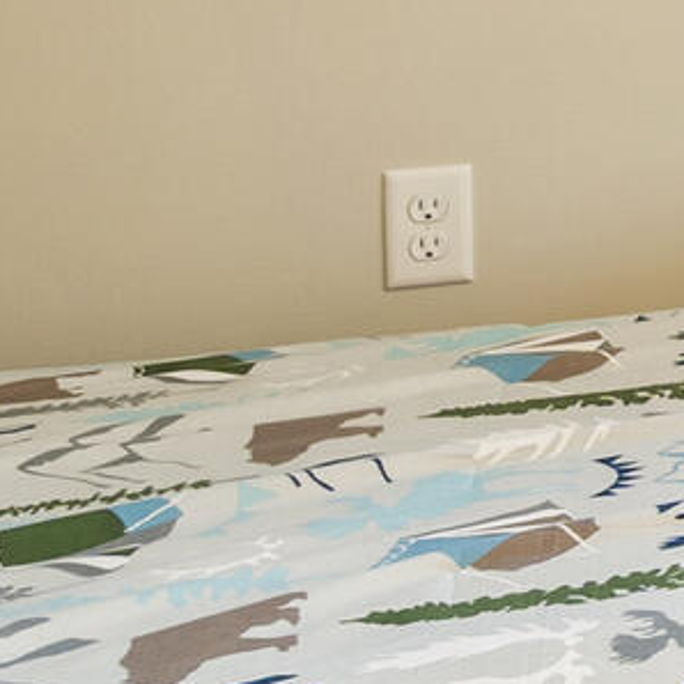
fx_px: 3063
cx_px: 2484
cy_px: -392
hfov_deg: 8.6
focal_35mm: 137
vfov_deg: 12.1
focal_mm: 16
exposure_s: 10
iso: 50
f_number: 9
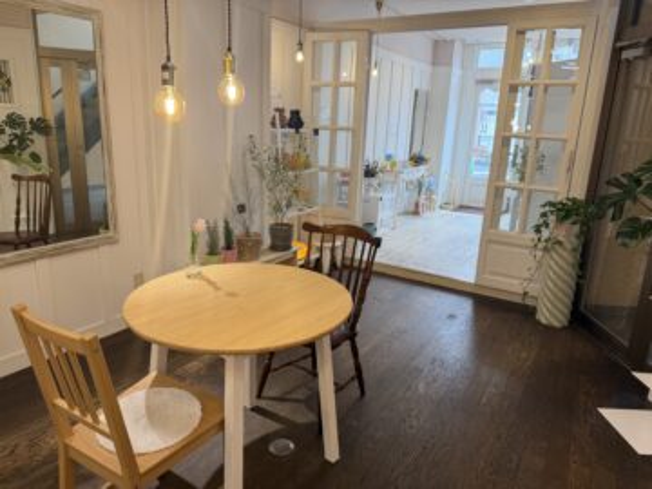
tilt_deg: -14.8
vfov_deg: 56.8
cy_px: 244
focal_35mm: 24
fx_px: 452
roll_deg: -2.2
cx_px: 326
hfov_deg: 71.6
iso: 160
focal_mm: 6.76
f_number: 1.78
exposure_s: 1/120
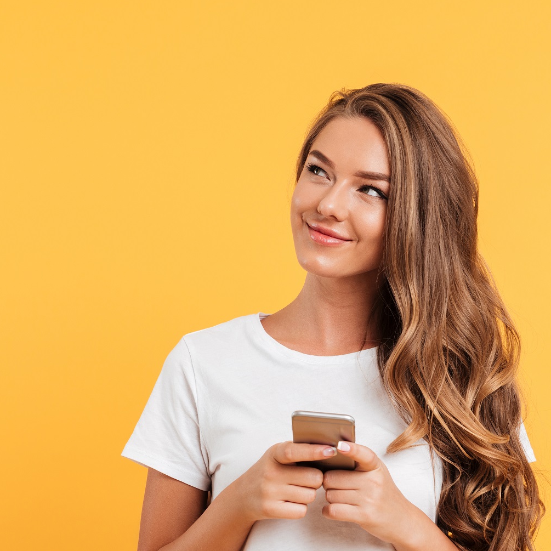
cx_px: 256
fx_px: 1963
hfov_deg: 16.0
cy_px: 309
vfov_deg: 16.0
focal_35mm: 109
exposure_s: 1/160
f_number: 6.3
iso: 160
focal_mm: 70
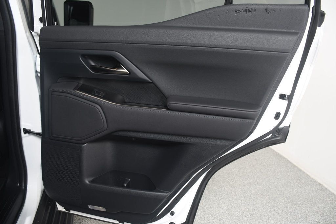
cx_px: 168
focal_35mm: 27
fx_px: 252
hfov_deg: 67.4
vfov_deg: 47.9
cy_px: 112
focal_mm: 18
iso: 100
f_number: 4.5
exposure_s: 1/160
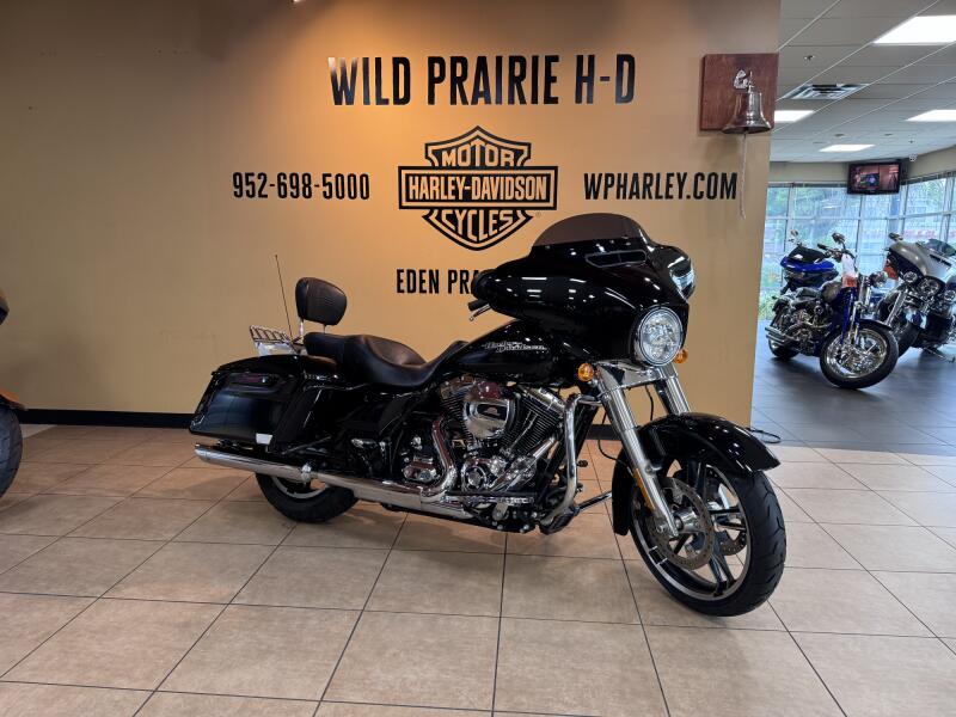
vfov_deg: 56.8
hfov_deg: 71.6
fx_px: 663
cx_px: 478
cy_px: 358
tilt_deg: -9.2
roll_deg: -0.3
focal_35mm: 24
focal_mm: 6.76
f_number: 1.78
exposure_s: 1/120
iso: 200
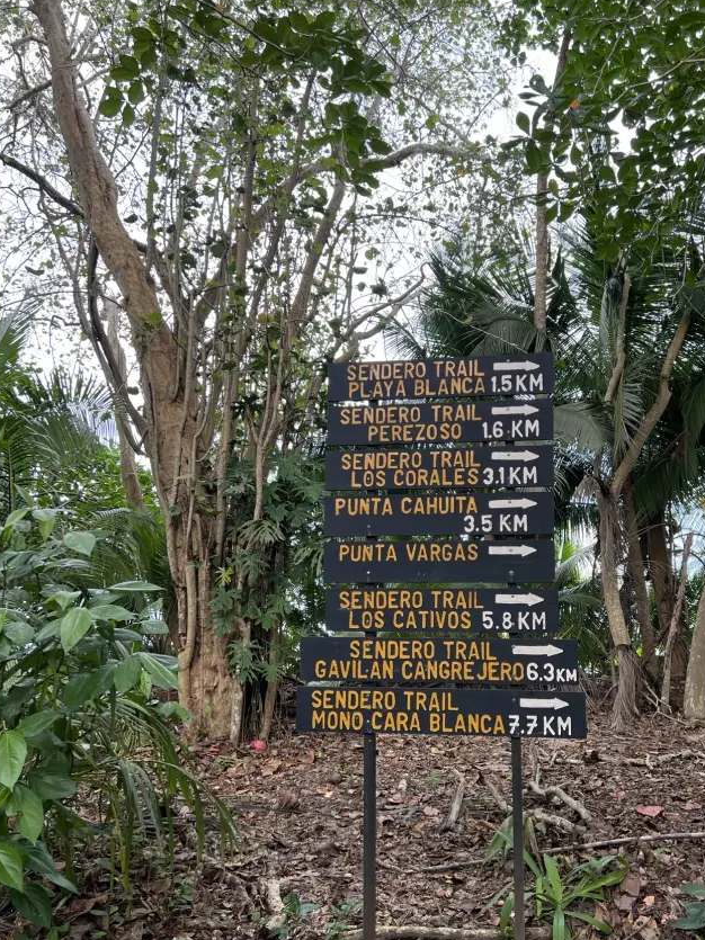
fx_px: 869
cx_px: 423
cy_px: 477
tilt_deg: +10.6
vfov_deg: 56.8
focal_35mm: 32
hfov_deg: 43.9
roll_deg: -1.8
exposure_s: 1/218
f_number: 1.5
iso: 50
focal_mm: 5.7
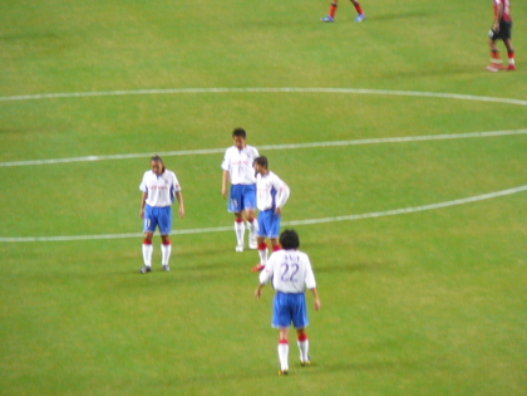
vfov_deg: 4.2
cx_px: 264
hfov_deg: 5.7
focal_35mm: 350
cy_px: 198
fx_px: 5328
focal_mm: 52
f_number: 4.2
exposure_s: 1/25
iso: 200
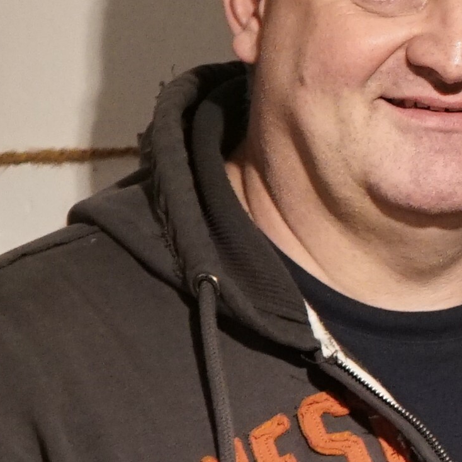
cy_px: 307
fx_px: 4077
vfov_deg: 6.5
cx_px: 913
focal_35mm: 270
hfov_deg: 6.3
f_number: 5
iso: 5000
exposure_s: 1/100
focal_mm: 55
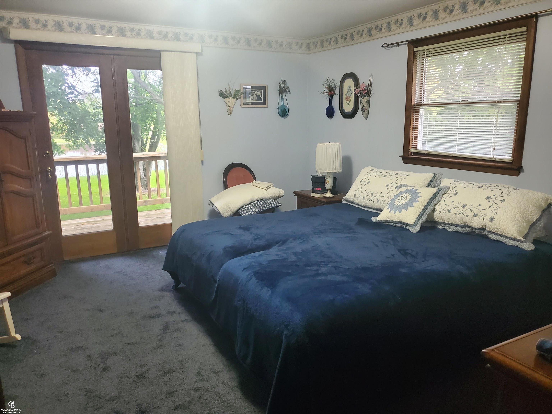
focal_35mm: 26
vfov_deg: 53.1
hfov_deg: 67.3
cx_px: 276
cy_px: 207
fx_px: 415
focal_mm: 4.3
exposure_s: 1/40
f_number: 1.5
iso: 250
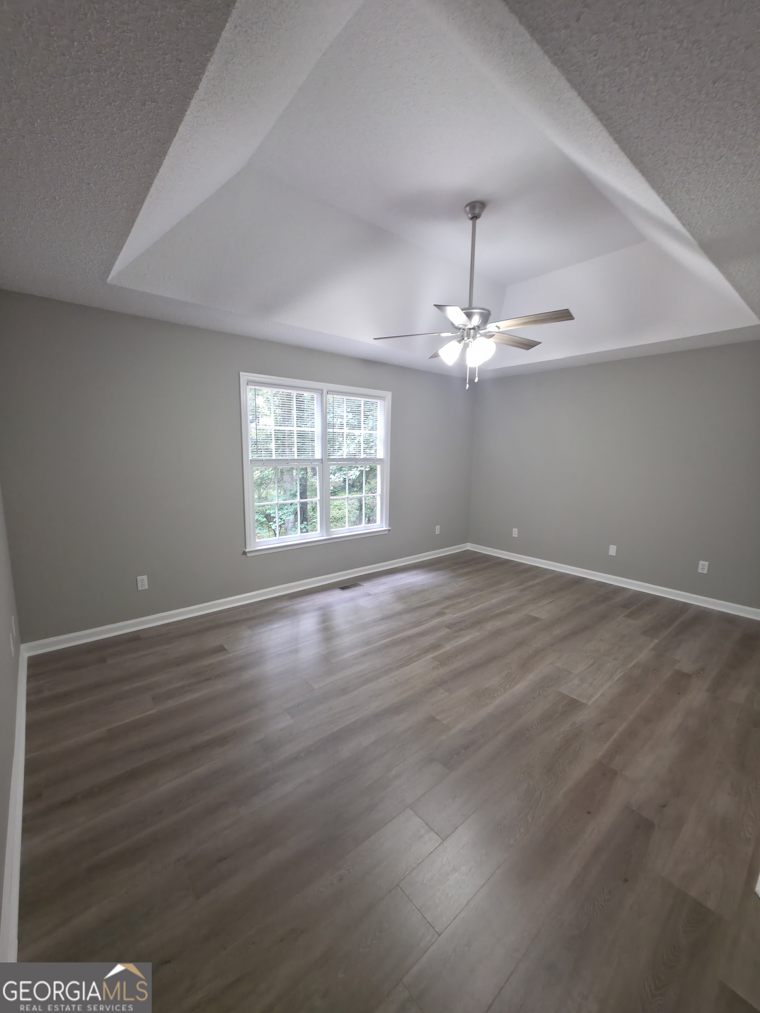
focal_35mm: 13
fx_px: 381
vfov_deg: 106.2
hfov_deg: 89.9
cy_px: 506
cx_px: 380
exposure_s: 1/30
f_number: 1.9
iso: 160
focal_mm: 2.2
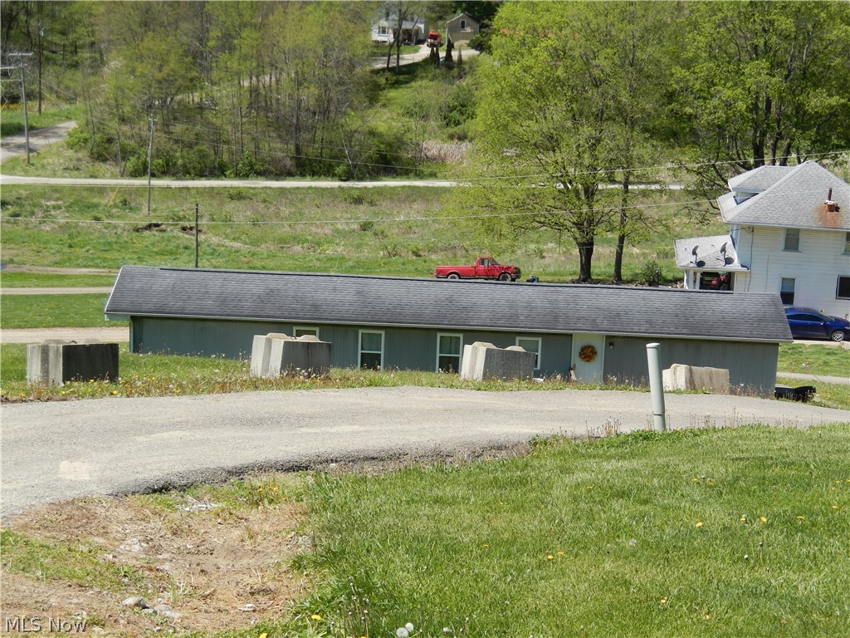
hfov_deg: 29.8
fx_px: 1596
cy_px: 319
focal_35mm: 65
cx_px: 425
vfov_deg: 22.6
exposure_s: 1/640
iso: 125
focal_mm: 11.7
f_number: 4.3
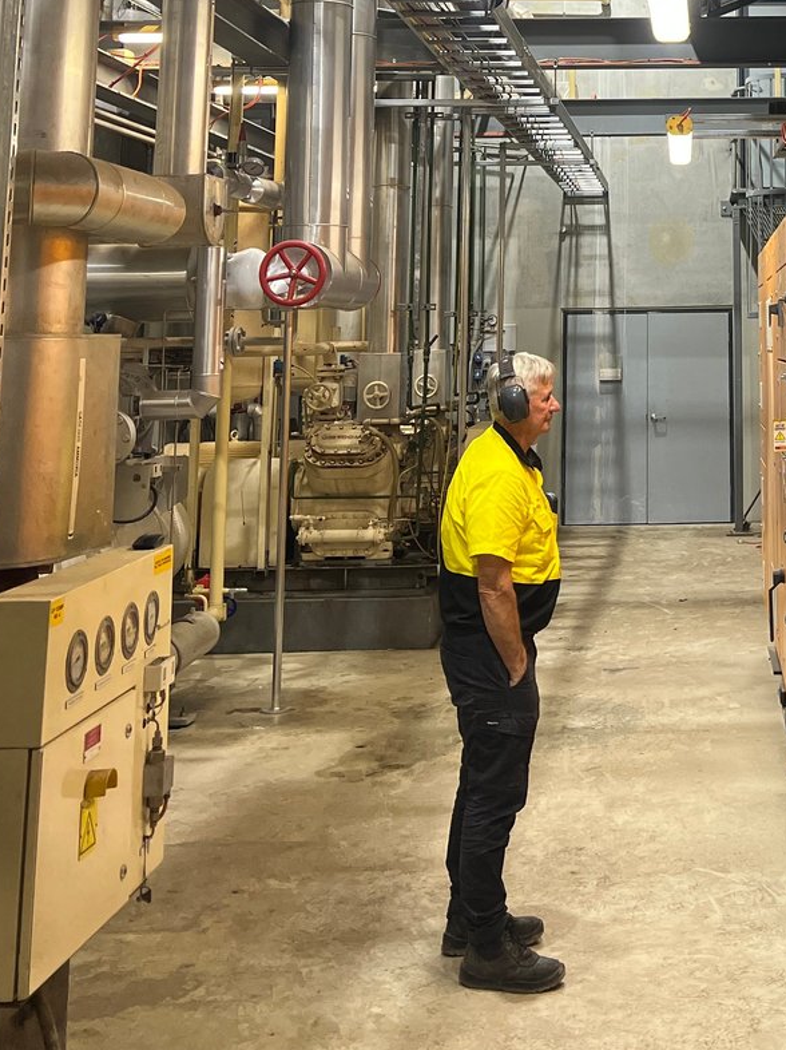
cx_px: 762
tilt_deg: +8.2
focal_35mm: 53
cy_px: 76
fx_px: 1606
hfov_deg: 26.2
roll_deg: +1.1
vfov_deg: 33.9
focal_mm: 5.7
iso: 100
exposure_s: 1/100
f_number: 1.5
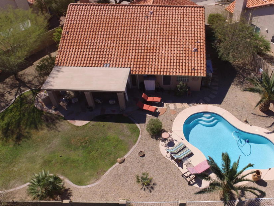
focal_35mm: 25
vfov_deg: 54.8
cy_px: 111
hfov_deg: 68.7
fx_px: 198
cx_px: 165
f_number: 2.8
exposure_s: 1/1695
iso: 100
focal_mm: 3.61
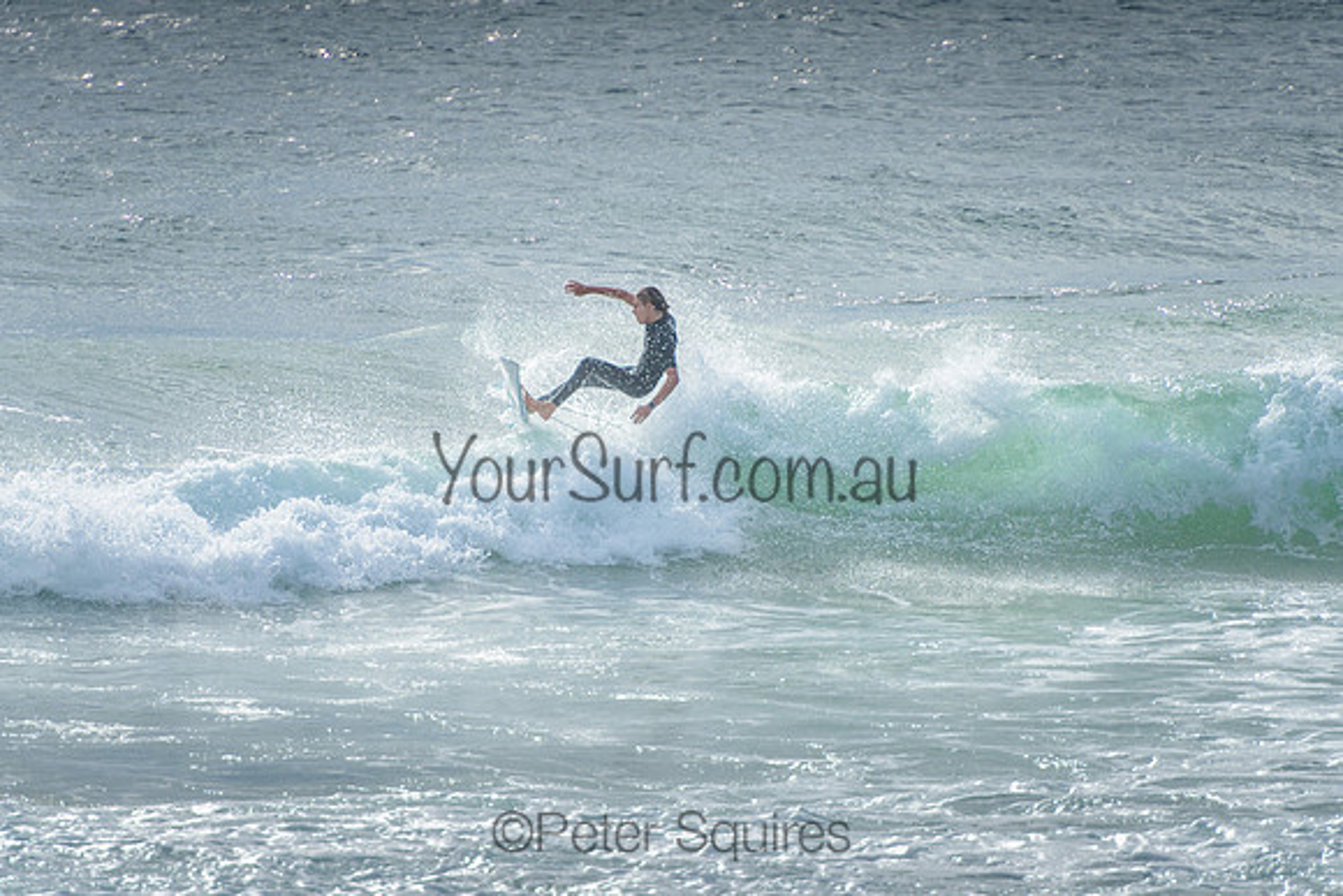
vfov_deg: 2.8
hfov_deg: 4.2
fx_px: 18299
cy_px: 419
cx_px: 659
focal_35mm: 490
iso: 160
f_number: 5.6
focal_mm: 400
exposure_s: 1/2000
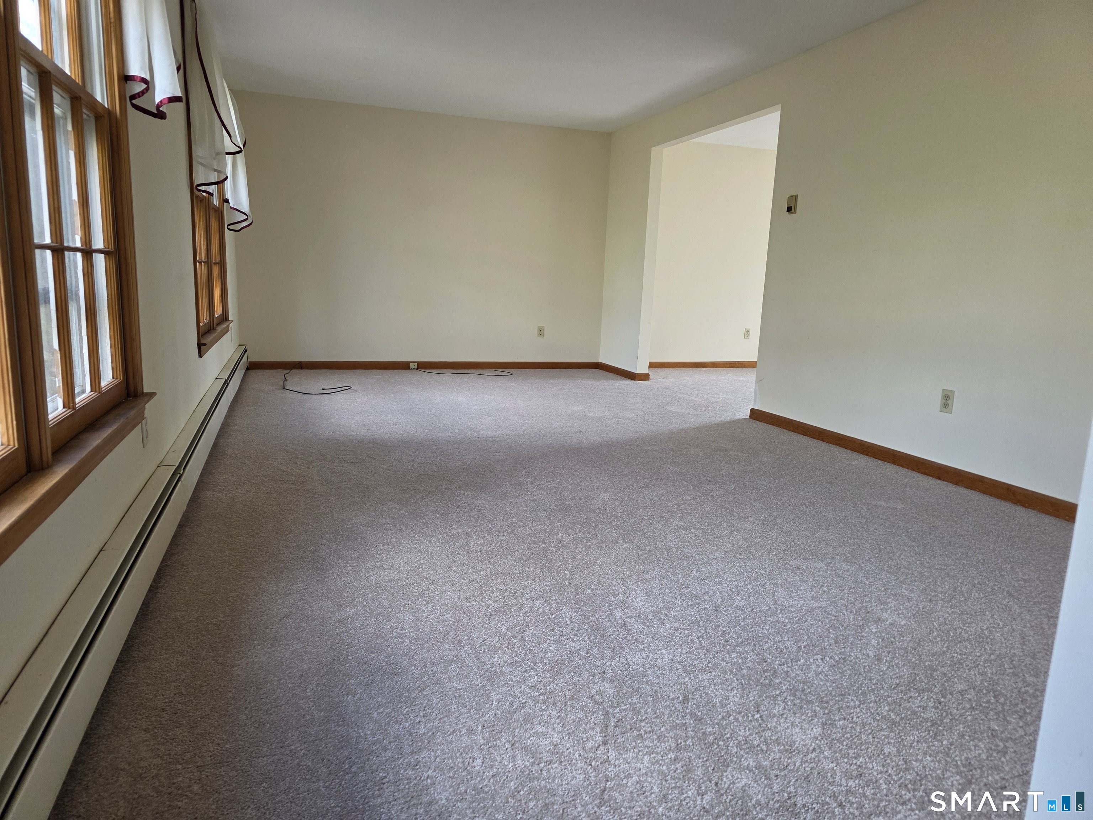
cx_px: 546
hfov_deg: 73.9
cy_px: 410
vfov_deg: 58.9
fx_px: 726
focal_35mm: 23
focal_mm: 6.3
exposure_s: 1/120
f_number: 1.7
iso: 200
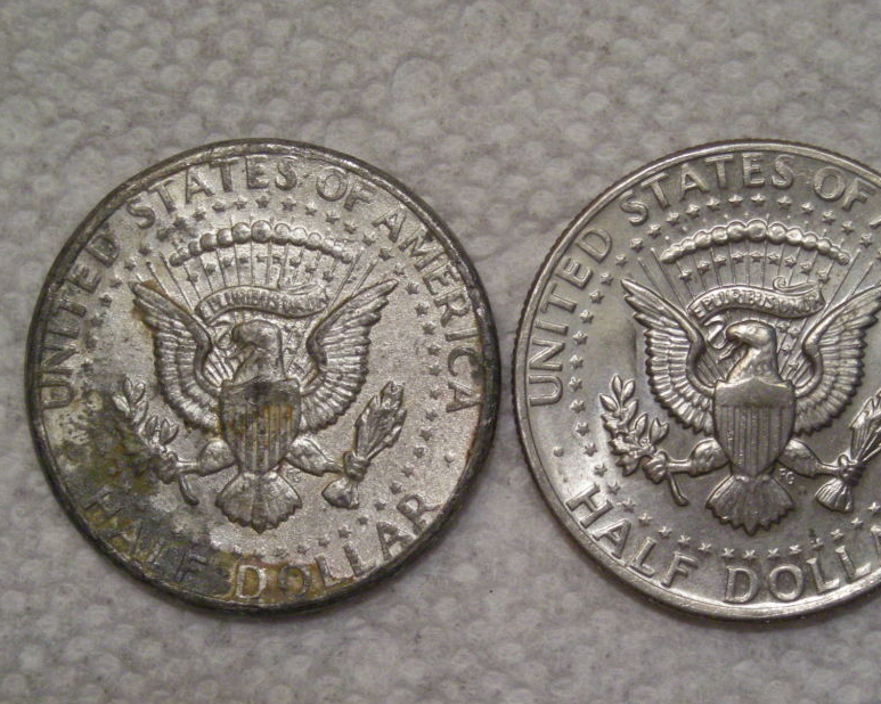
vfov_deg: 16.0
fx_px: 2502
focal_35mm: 96
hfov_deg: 20.0
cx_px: 492
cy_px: 392
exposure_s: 1/58.8
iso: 317
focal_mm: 12.3
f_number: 3.9
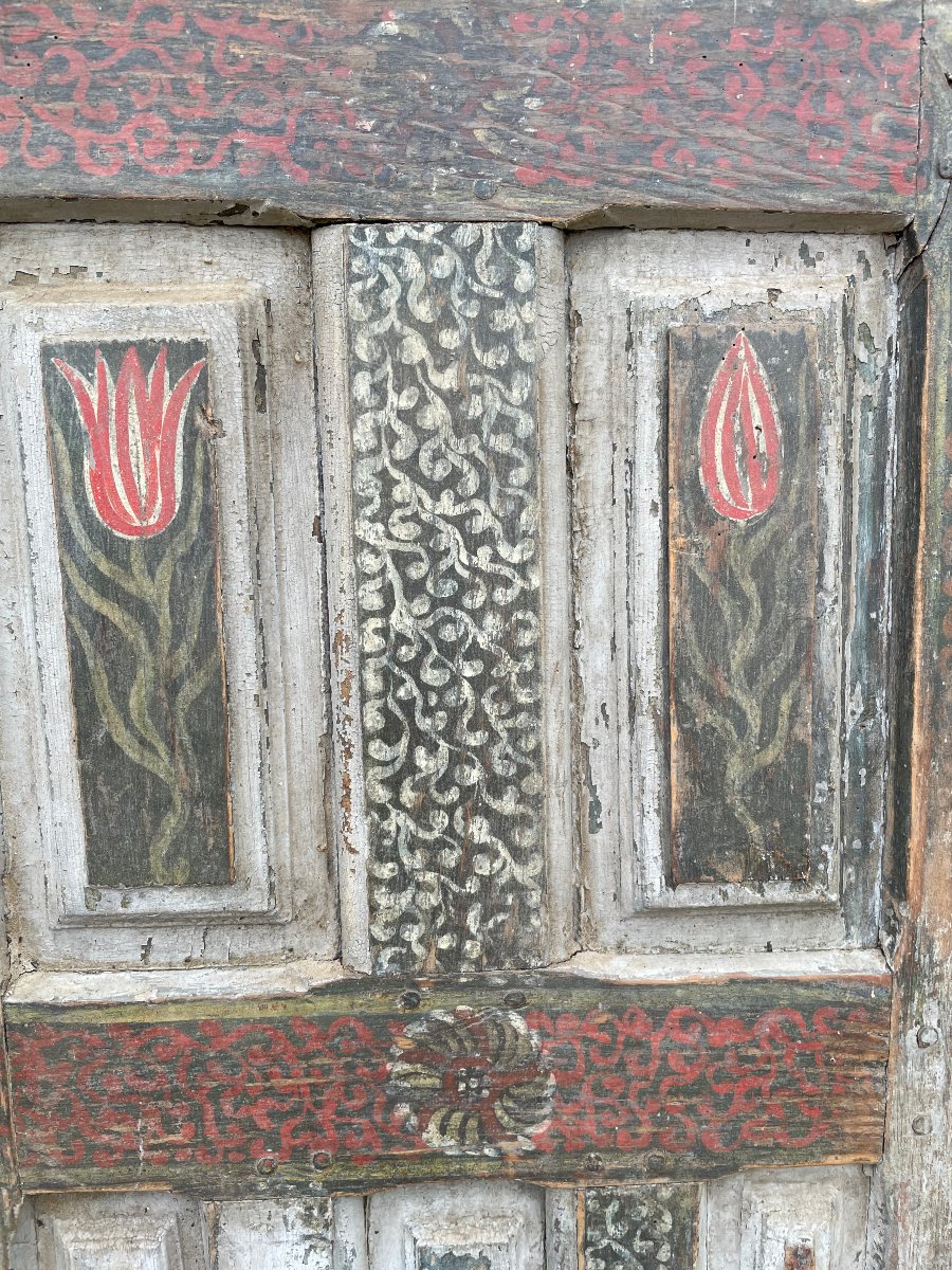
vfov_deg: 67.3
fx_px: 953
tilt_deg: -10.4
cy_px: 635
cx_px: 476
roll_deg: -0.3
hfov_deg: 53.1
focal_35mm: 26
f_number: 1.6
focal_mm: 4.2
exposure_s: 1/219
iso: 32
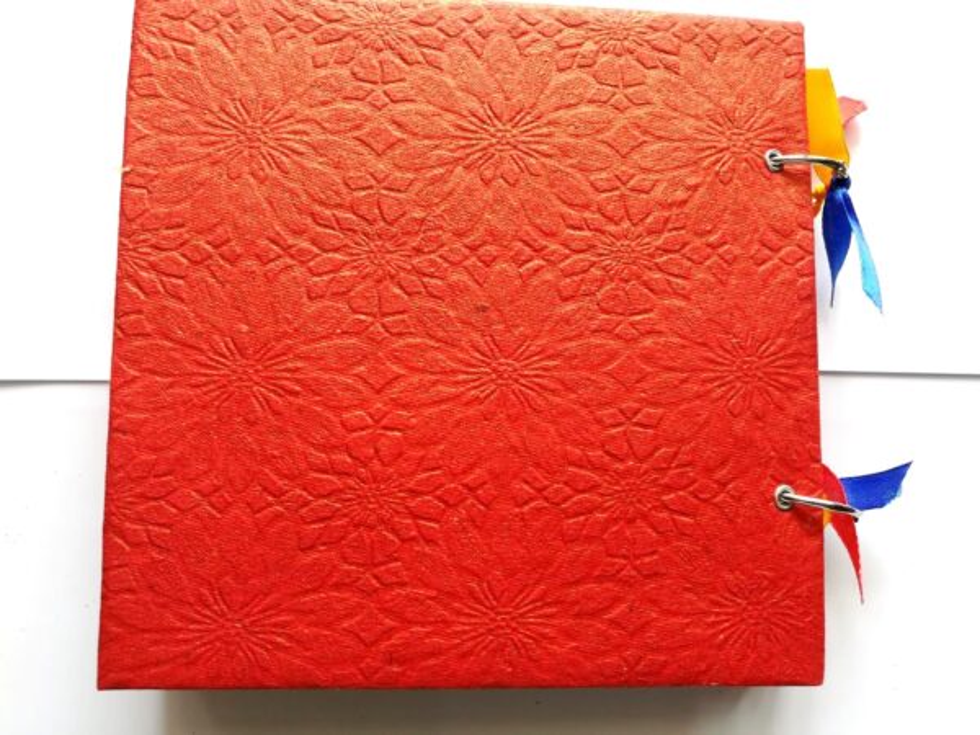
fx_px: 736
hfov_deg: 67.3
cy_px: 368
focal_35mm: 26
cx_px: 490
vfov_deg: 53.1
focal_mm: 3.83
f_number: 2.2
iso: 64
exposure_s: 1/60
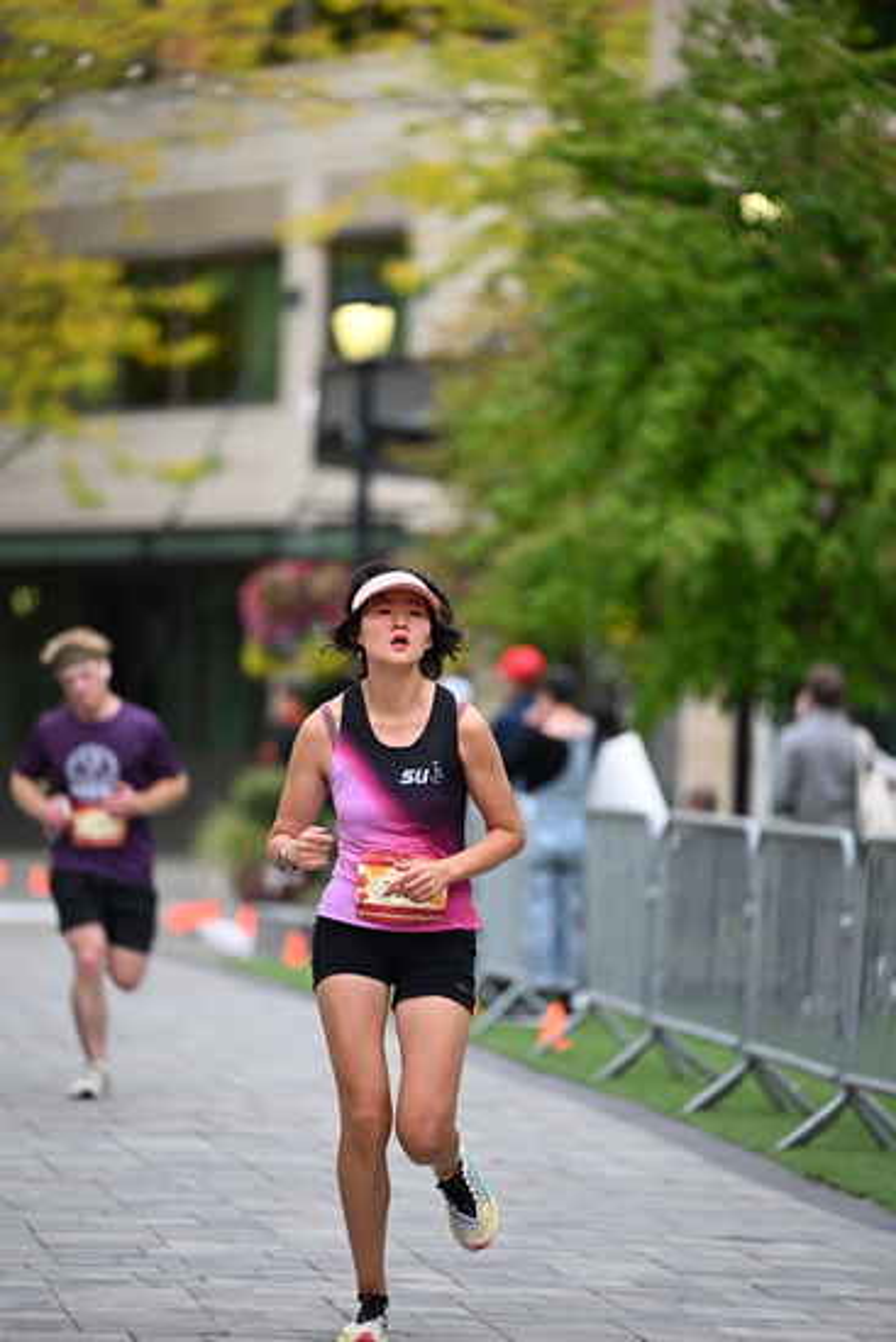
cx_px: 448
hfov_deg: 6.9
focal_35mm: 200
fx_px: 7461
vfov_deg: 10.3
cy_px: 671
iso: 640
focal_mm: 200
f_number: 2.8
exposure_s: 1/2000
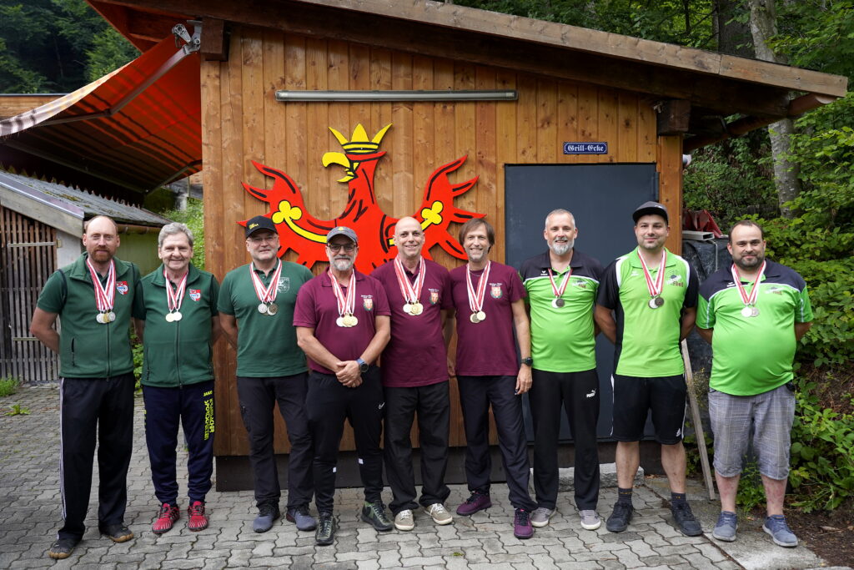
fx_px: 735
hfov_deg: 60.3
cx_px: 427
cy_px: 285
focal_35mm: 31
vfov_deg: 42.3
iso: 200
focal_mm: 31
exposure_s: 1/160
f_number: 4
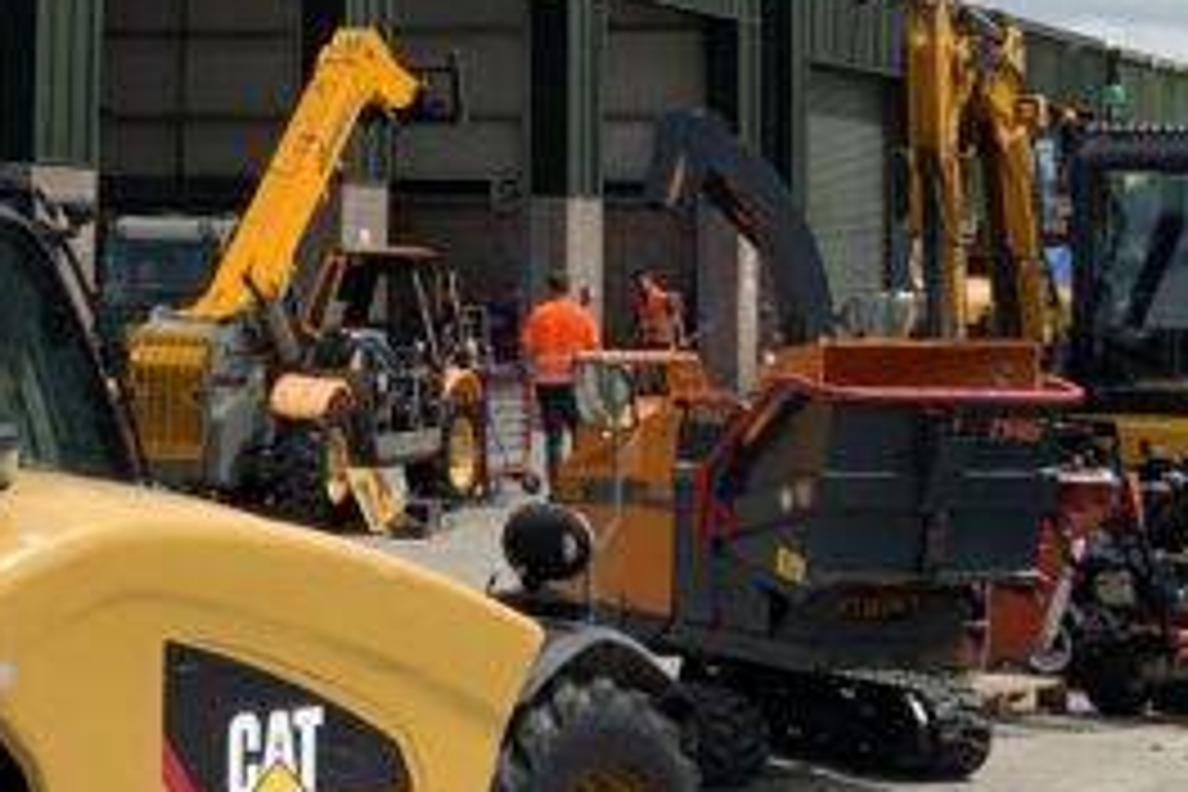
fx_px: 3861
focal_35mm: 117
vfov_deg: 11.4
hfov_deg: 17.4
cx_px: 378
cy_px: -202
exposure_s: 1/3788
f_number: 1.8
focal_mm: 3
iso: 20
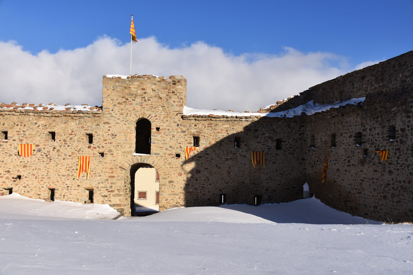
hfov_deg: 49.6
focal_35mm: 39
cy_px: 138
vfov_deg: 34.2
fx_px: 447
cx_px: 206
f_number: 8
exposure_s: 1/500
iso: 160
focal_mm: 26
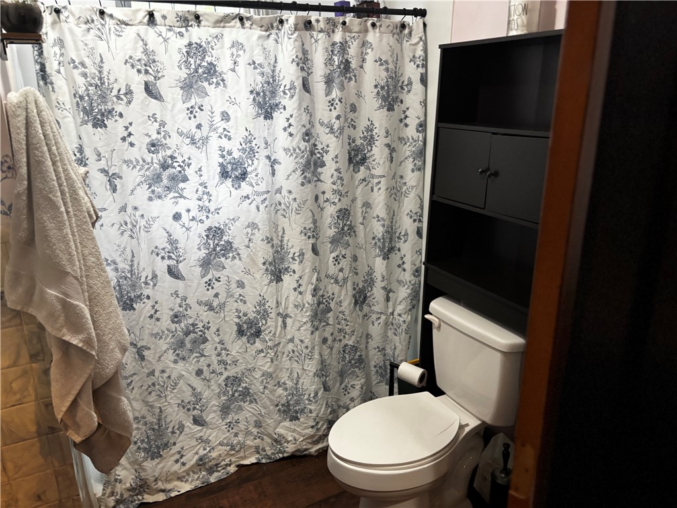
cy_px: 254
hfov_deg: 67.3
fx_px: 508
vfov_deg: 53.1
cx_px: 338
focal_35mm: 26
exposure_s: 1/60
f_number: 1.6
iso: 500
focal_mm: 5.96
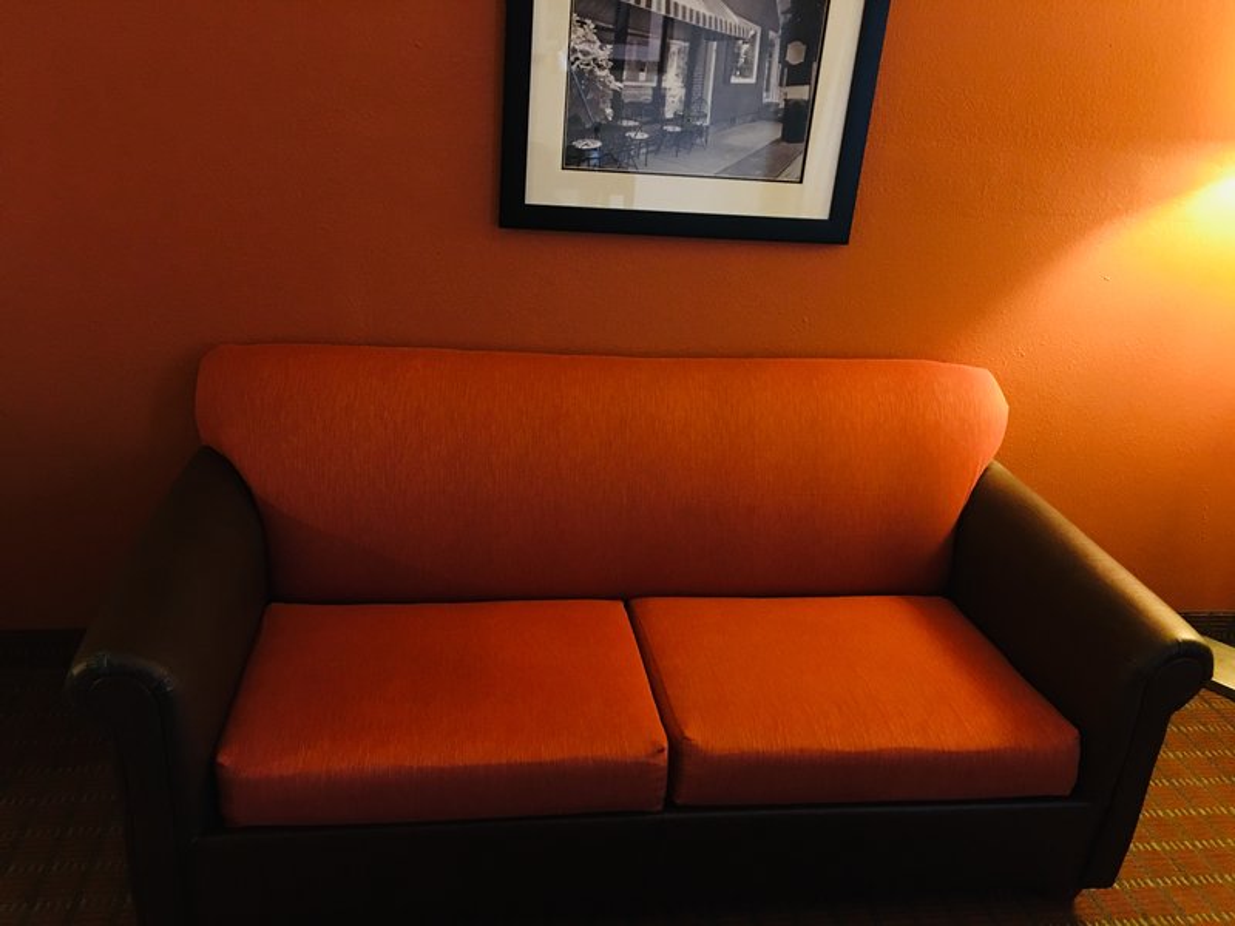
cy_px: 463
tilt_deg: -22.0
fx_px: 1035
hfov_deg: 61.7
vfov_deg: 48.2
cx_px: 618
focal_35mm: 29
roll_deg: -4.8
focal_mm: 4.15
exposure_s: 1/4
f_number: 2.2
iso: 125
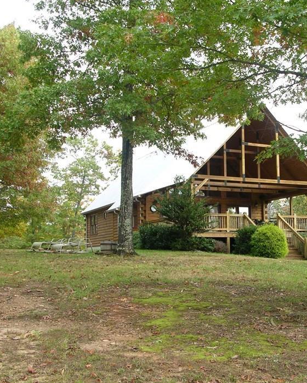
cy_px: 182
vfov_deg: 31.4
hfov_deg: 25.2
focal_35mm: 60
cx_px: 215
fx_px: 681
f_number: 4.1
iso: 50
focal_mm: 10.7
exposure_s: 1/77.7
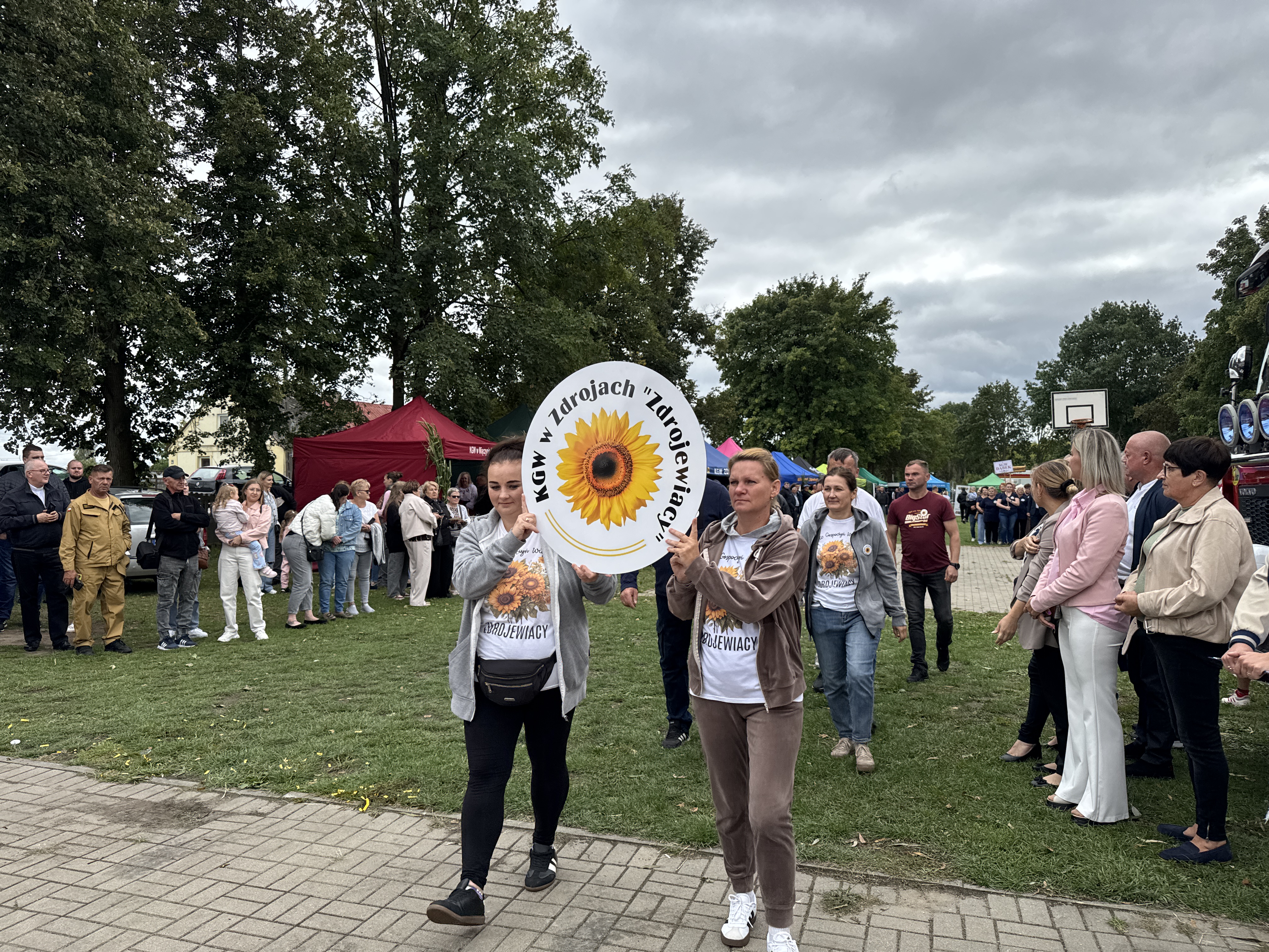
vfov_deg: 56.8
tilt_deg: +0.5
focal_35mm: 24
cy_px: 476
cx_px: 634
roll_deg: +1.6
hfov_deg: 71.6
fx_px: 880
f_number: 1.78
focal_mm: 6.76
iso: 80
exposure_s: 1/1678
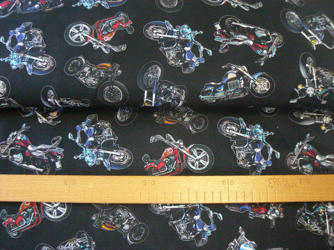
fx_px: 347
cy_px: 125
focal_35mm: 36
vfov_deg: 39.7
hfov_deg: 51.4
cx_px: 167
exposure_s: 1/50
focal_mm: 6
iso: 400
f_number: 2.8
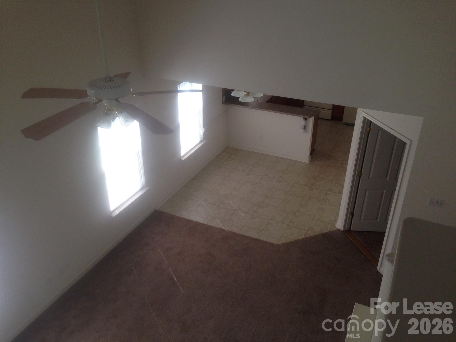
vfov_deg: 42.9
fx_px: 435
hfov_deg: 55.4
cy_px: 171
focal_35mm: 33
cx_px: 228
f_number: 2.4
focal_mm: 4.12
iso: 80
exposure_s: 1/120
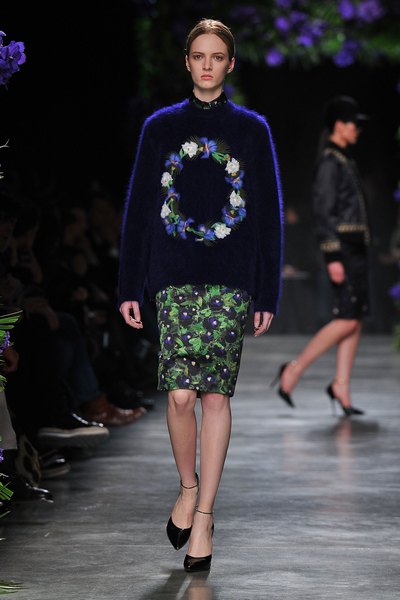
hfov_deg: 6.9
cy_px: 300
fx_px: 3333
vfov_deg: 10.3
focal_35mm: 200
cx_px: 200
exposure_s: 1/400
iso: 2000
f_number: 4
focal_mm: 200
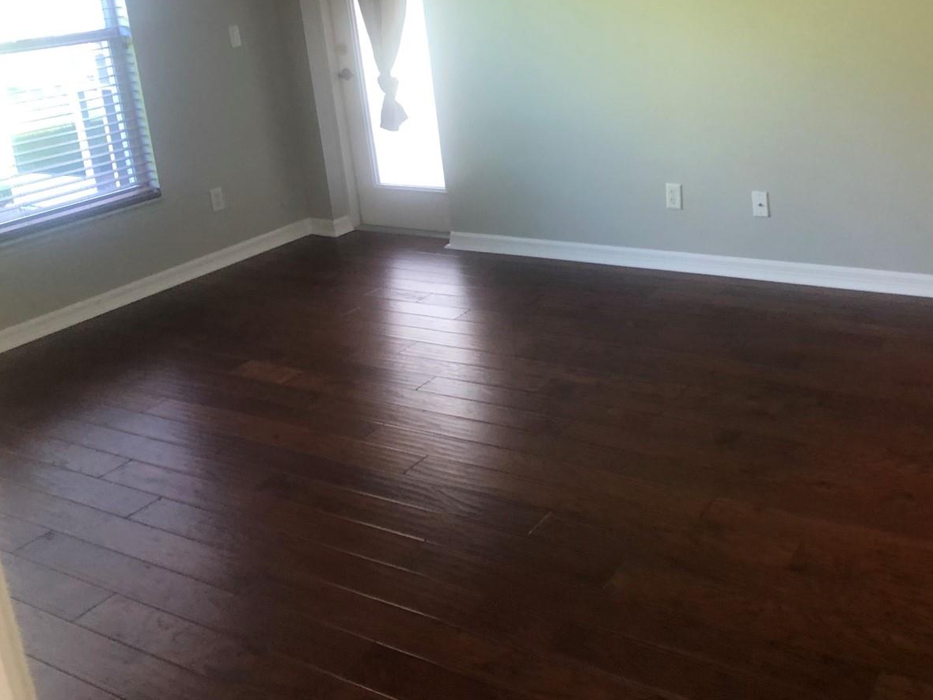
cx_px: 613
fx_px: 1024
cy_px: 226
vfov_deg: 37.3
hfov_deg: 48.3
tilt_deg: -13.4
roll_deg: +4.9
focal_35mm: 38
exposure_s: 1/15
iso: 40
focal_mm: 3.99
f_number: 1.8
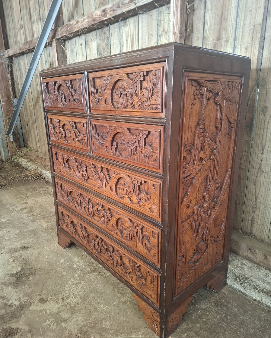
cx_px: 136
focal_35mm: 24
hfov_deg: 58.8
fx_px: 241
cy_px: 177
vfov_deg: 70.2
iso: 250
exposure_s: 1/33
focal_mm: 5.54
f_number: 1.8
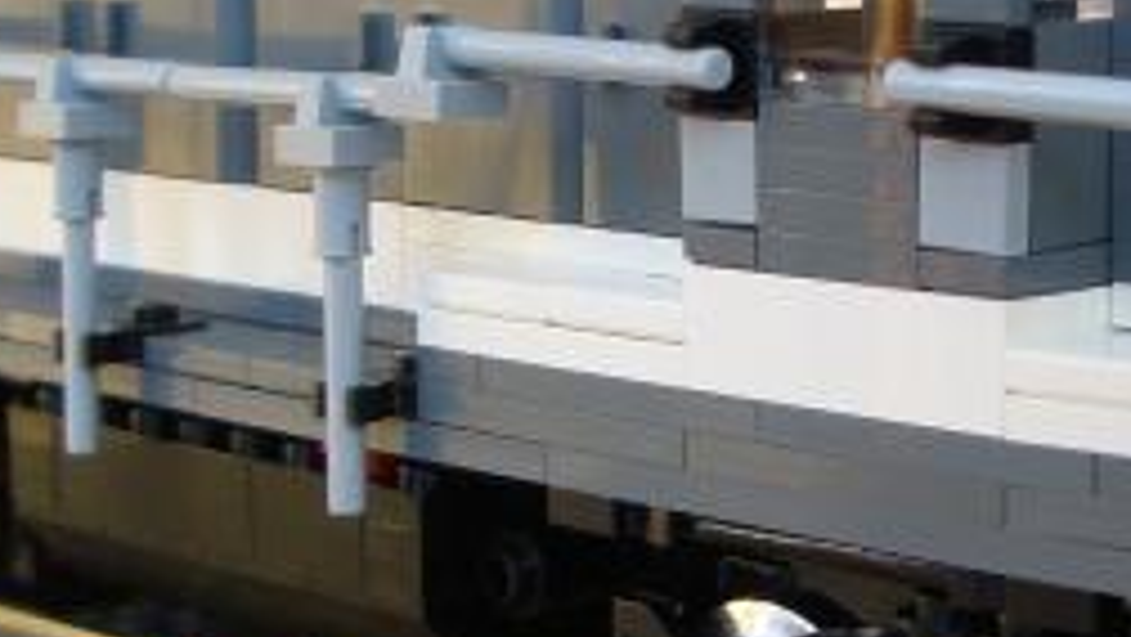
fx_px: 2910
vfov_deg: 12.5
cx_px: 790
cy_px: 345
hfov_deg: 21.9
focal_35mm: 97
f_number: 2.6
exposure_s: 1/100
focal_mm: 5.8
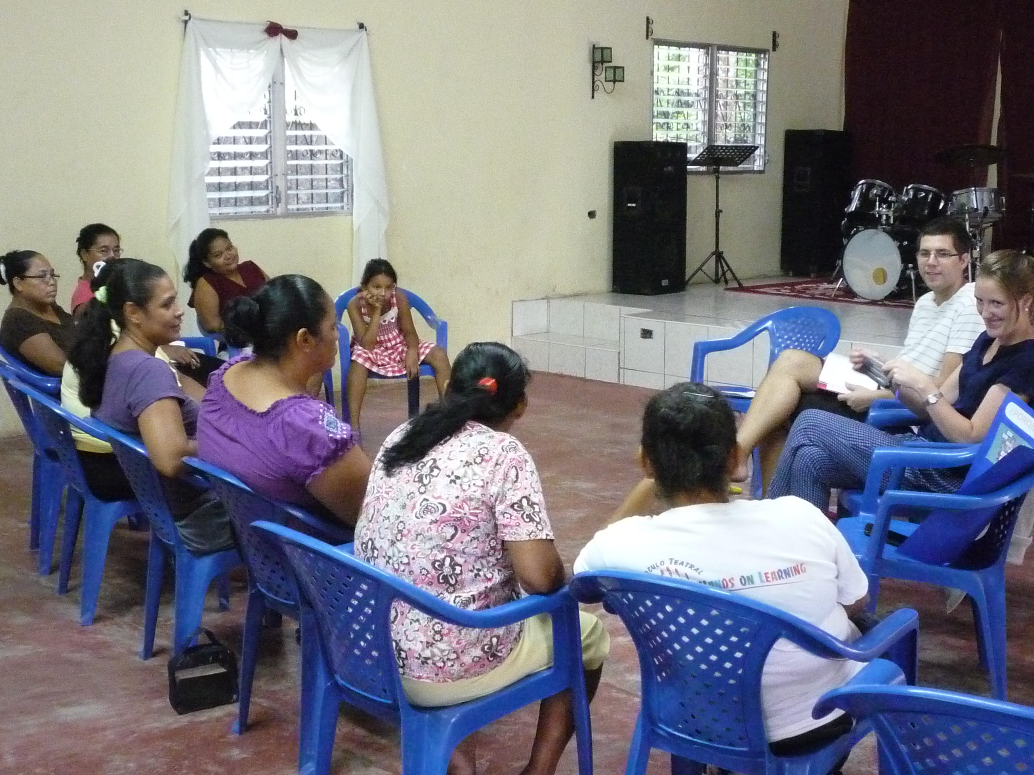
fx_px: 1374
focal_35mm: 46
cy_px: 388
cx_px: 517
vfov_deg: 31.5
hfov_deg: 41.2
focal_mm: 5.8
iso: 800
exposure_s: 1/10
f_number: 3.5
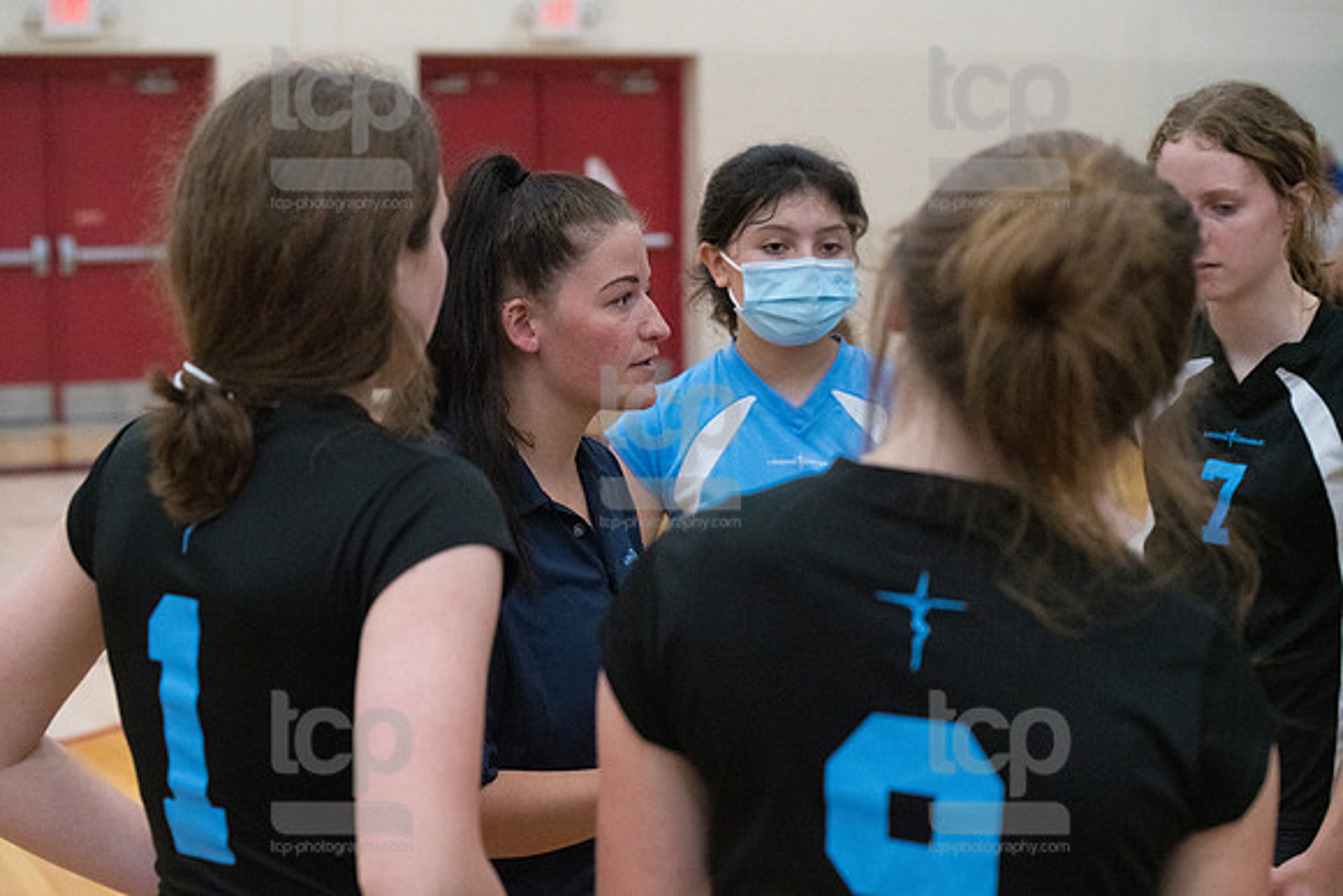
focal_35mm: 75
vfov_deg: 18.2
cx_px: 672
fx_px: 2798
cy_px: 448
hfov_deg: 27.0
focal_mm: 75
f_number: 4.5
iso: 6400
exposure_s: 1/1000
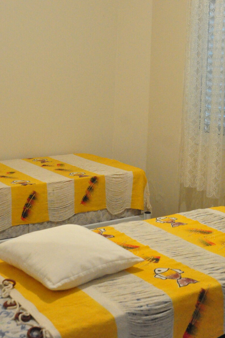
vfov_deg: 36.6
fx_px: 508
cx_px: 136
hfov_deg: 24.9
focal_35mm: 54
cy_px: 122
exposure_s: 1/25
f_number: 7.1
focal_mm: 22
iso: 3200
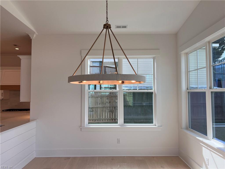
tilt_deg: +2.7
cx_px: 112
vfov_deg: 53.1
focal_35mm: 26
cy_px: 84
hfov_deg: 67.3
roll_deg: -0.3
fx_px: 169
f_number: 1.5
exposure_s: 1/917
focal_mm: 5.7
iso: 50
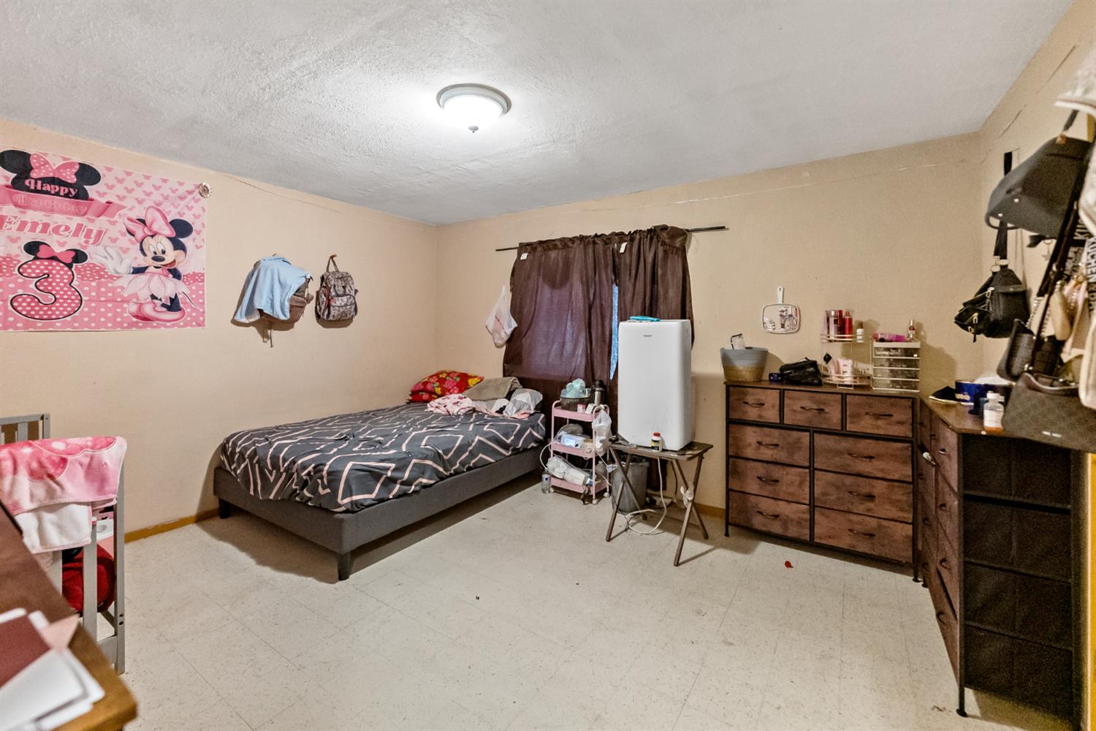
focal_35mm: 14
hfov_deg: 104.3
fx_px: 426
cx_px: 548
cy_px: 366
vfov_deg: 81.2
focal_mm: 14
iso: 5000
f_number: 2.8
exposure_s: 1/160
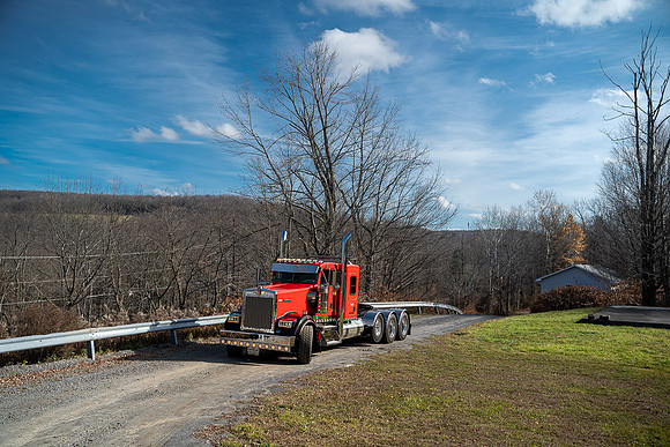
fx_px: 652
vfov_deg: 37.9
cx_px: 335
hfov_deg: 54.4
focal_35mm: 35
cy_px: 224
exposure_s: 1/80
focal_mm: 35
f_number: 2.8
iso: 100
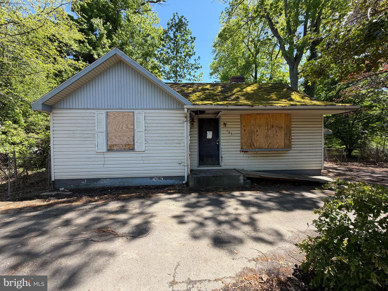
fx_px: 157
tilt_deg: -1.2
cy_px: 146
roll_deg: +1.2
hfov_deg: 102.1
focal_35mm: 14
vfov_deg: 85.7
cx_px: 194
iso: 64
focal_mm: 2.22
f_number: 2.2
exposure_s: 1/502
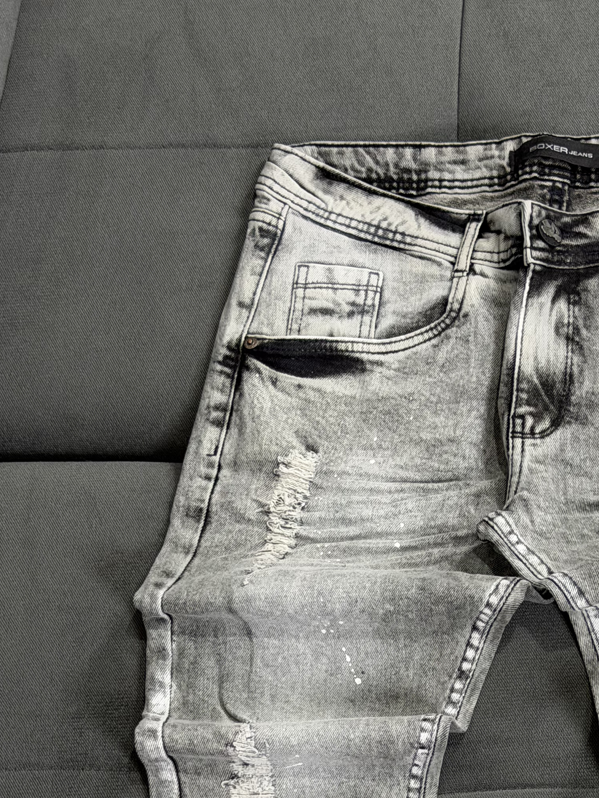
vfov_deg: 20.0
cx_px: 558
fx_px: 2215
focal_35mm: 96
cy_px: 754
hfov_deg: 15.2
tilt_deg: -68.4
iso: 80
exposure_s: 1/60
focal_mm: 6.76
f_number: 1.78
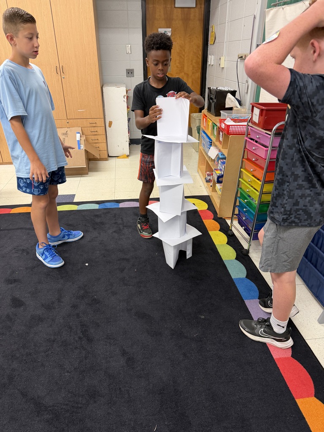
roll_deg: +0.2
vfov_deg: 71.6
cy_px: 216
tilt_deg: -28.0
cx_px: 162
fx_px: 300
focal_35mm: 24
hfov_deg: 56.8
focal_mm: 6.76
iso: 200
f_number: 1.78
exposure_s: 1/60
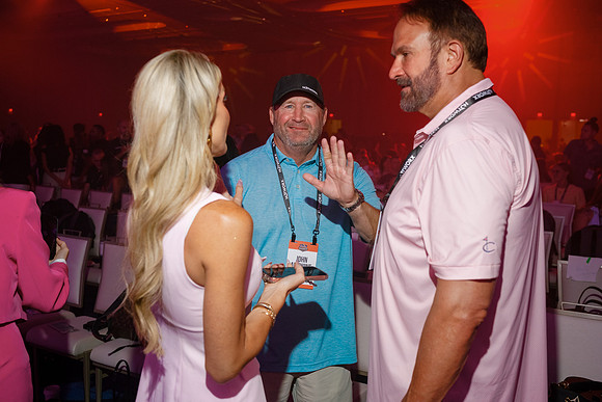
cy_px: 201
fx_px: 585
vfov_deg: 37.9
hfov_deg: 54.4
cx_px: 301
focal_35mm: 35
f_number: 4
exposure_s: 1/160
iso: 1250
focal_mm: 35
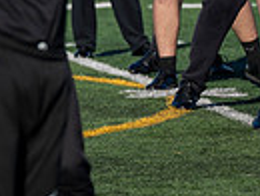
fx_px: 6456
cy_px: -163
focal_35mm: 858
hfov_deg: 2.3
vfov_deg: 1.7
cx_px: 268
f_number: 5
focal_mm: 200
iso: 200
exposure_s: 1/2000
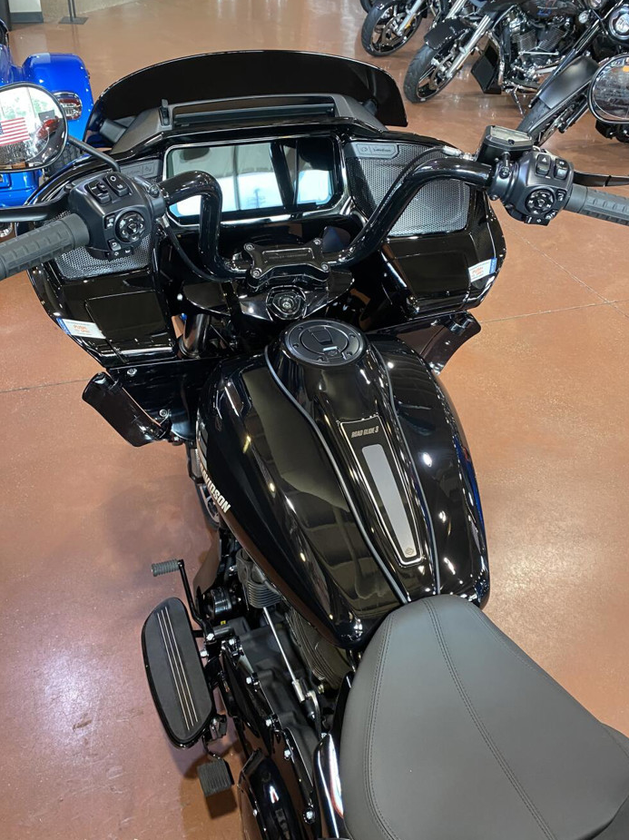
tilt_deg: -38.0
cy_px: 436
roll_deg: -3.7
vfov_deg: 60.0
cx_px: 290
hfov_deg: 46.7
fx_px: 727
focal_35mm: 30
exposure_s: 1/60
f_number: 1.8
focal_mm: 4.25
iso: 250
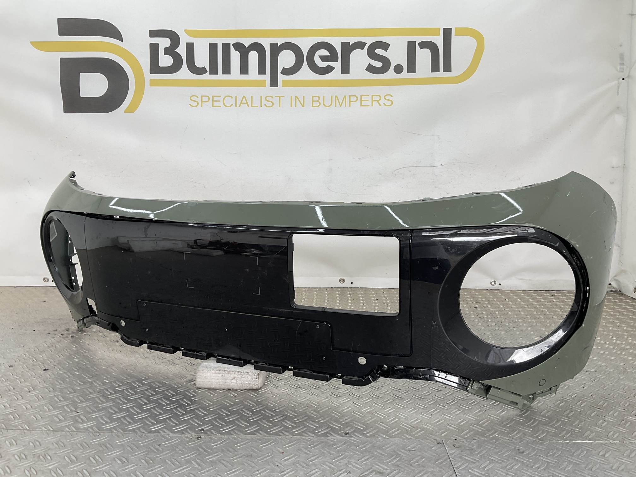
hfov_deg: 61.7
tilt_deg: -7.2
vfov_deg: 48.2
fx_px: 533
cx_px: 318
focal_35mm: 29
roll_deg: -2.4
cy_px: 238
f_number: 1.8
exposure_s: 1/121
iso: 16
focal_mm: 3
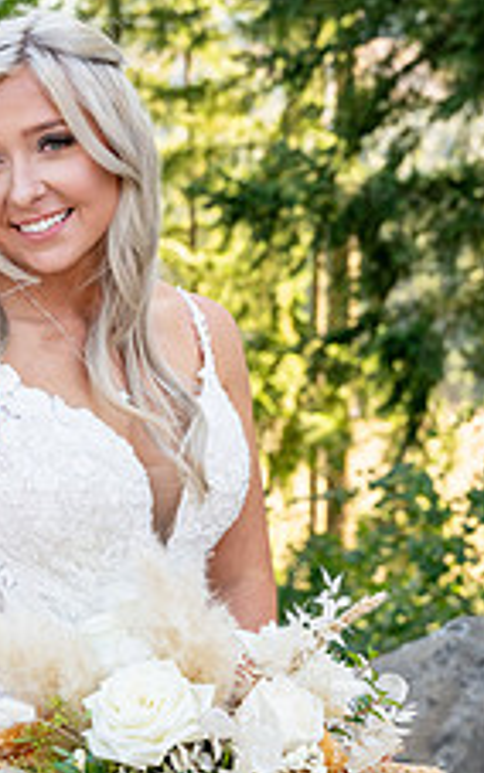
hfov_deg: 13.4
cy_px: 344
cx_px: 58
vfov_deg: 21.4
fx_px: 2046
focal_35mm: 97
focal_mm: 48
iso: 640
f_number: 5
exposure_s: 1/400
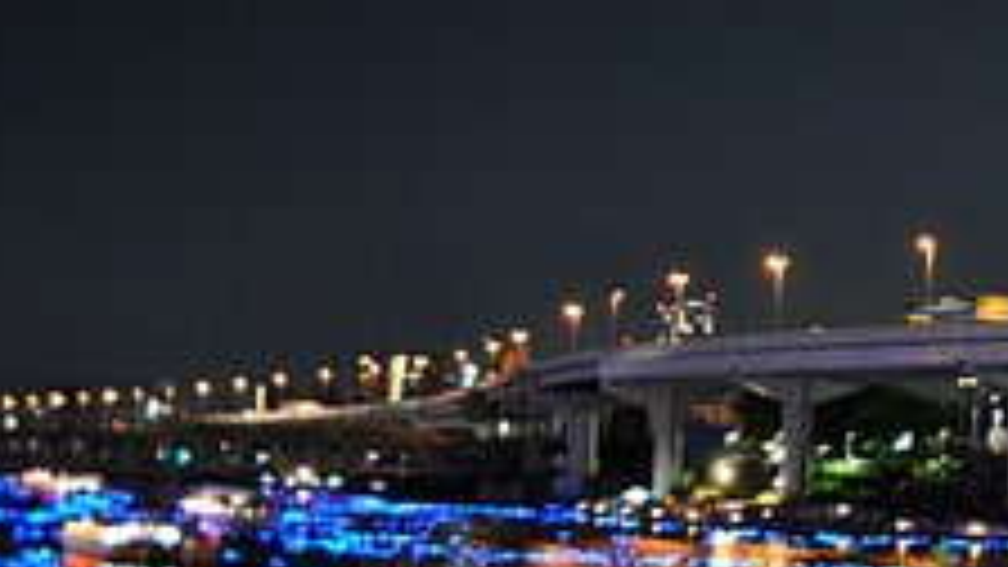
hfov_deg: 24.9
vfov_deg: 15.0
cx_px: 1120
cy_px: 0
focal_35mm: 79
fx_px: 2112
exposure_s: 1/4
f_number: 3.8
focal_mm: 22
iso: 1600
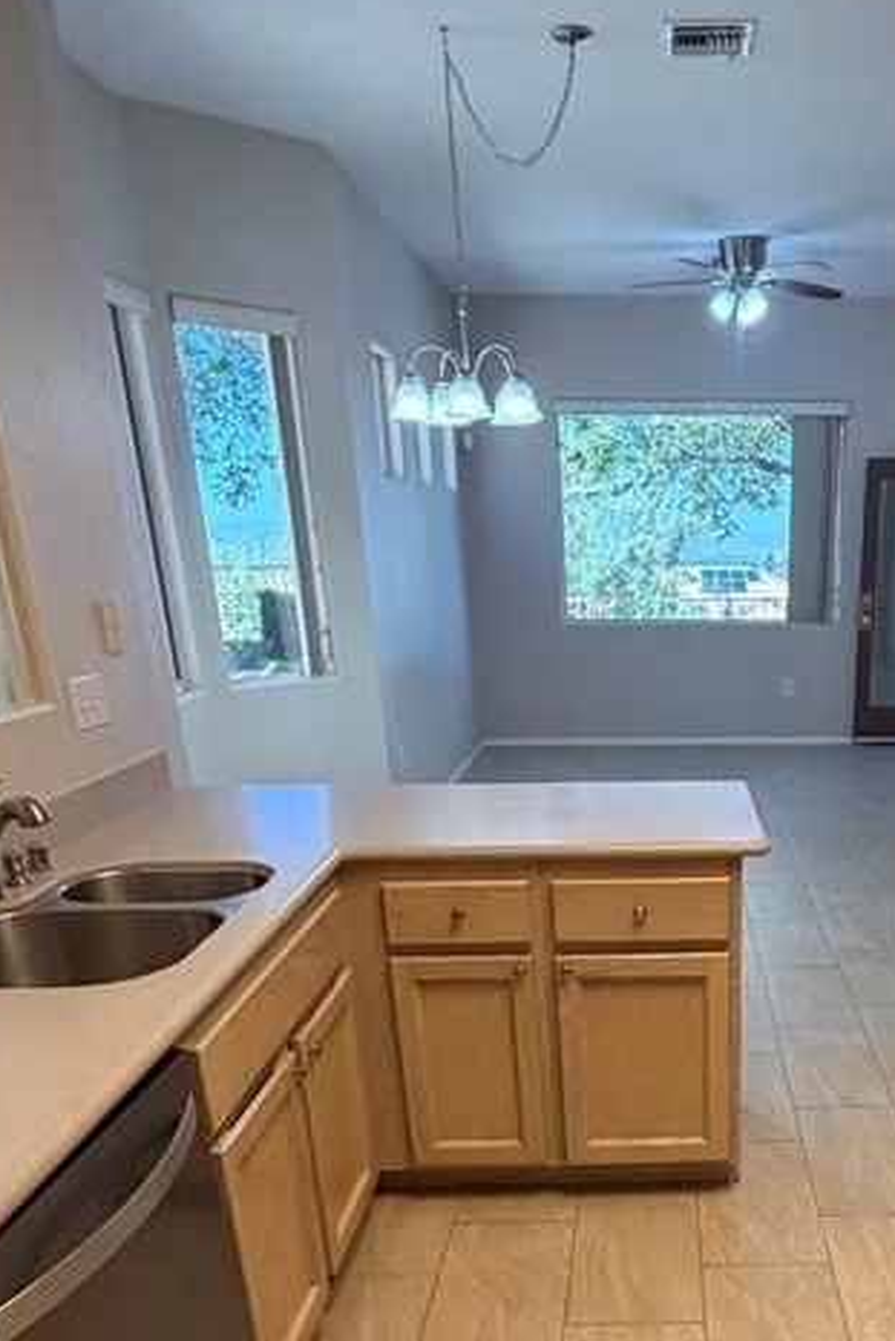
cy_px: 1068
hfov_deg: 39.7
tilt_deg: -24.0
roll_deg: +0.4
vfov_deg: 54.8
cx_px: 702
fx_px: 1192
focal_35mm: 32
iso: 200
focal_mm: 2.22
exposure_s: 1/120
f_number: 2.2
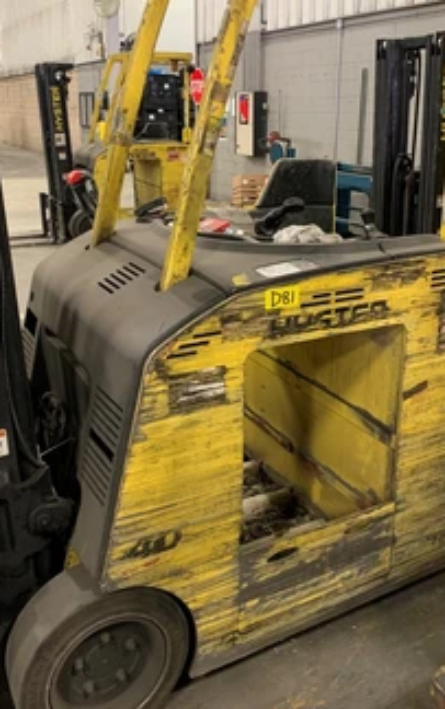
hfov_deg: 37.3
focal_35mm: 34
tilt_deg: -14.6
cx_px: 243
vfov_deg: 56.2
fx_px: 659
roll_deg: -1.0
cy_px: 280
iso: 250
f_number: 1.8
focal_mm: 4.25
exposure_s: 1/40
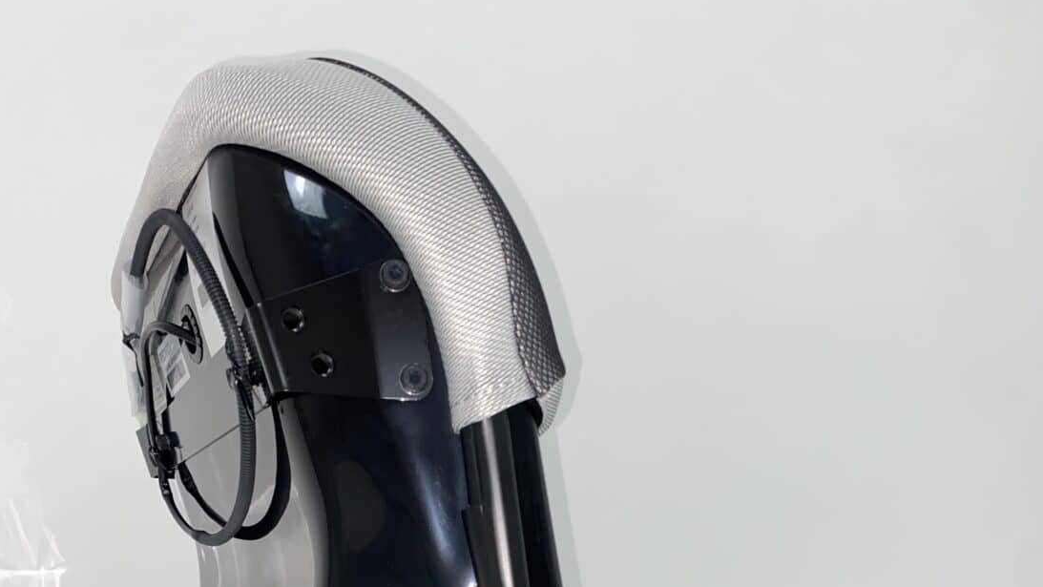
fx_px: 1051
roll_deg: +0.8
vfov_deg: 28.4
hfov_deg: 52.8
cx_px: 523
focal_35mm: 38
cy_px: 643
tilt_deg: -1.9
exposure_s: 1/100
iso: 64
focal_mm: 4.25
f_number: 1.8
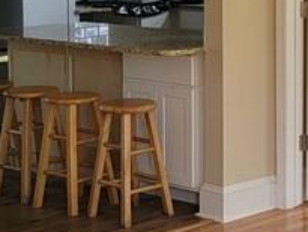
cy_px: 62
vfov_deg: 12.3
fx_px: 1068
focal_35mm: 120
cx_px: 284
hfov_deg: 16.2
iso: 250
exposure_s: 1/119
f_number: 1.8
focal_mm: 6.7
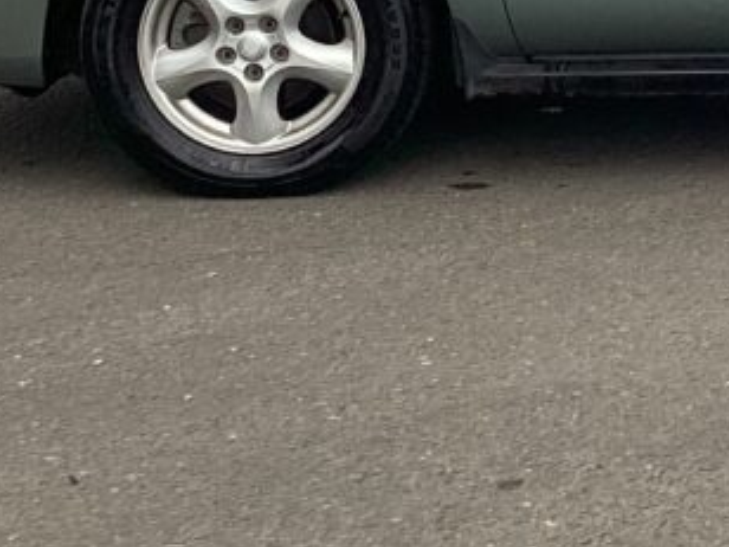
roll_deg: +0.1
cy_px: -95
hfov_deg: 17.8
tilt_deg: -6.6
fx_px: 2169
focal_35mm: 103
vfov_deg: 14.0
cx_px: 970
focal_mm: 3.3
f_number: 2.4
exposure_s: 1/840
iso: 25
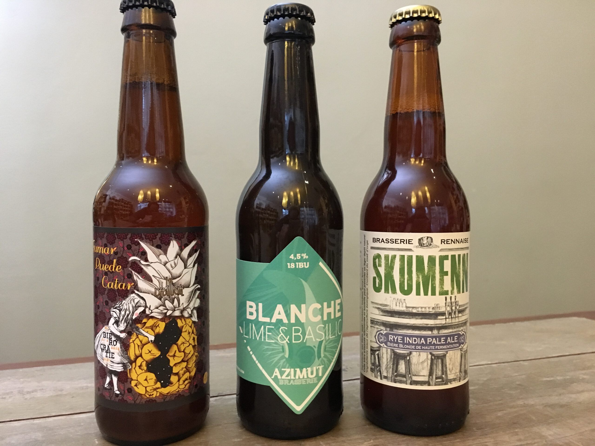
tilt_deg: -1.3
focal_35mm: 29
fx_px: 498
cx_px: 298
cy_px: 223
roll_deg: +0.1
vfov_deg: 48.2
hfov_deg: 61.7
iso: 320
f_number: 2.2
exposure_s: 1/17
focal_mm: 4.15
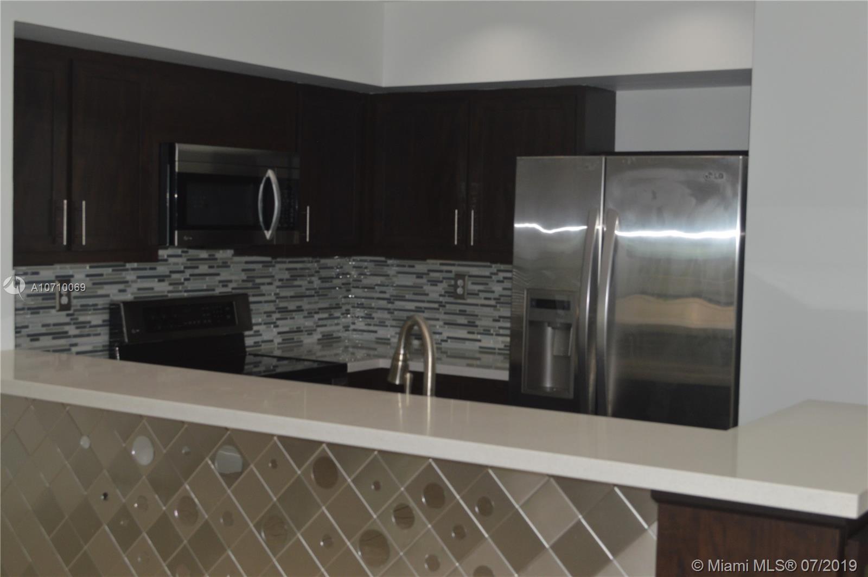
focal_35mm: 51
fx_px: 1228
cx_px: 434
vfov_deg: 26.4
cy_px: 288
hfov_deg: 38.9
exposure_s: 1/60
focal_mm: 34
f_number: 8
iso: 500
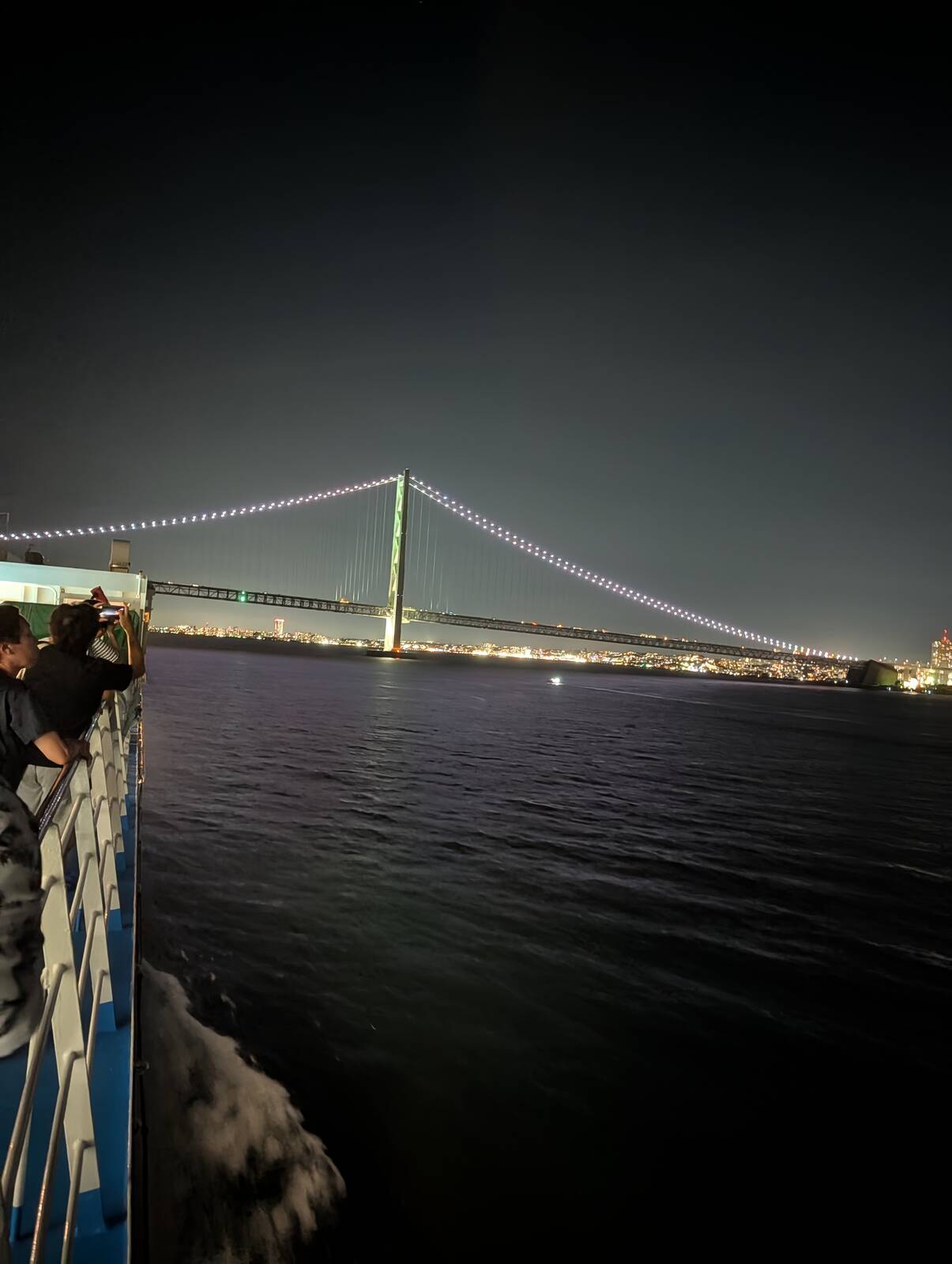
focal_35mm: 24
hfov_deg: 56.9
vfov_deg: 71.5
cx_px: 476
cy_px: 632
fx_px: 878
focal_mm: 6.9
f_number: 1.68
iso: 2954
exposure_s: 1/9.95
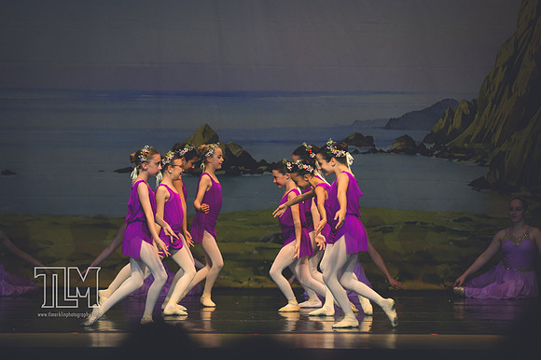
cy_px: 180
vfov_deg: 5.6
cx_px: 270
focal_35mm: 247
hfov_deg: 8.3
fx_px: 3710
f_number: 2.8
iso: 560
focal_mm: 165
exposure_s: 1/500
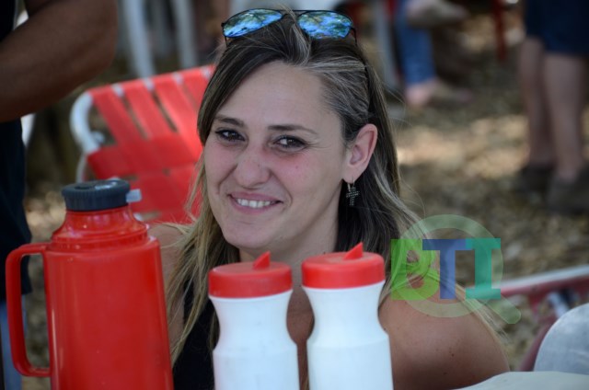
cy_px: 195
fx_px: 3429
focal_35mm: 210
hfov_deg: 9.8
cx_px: 294
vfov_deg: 6.5
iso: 250
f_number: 5.6
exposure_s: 1/80
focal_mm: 140
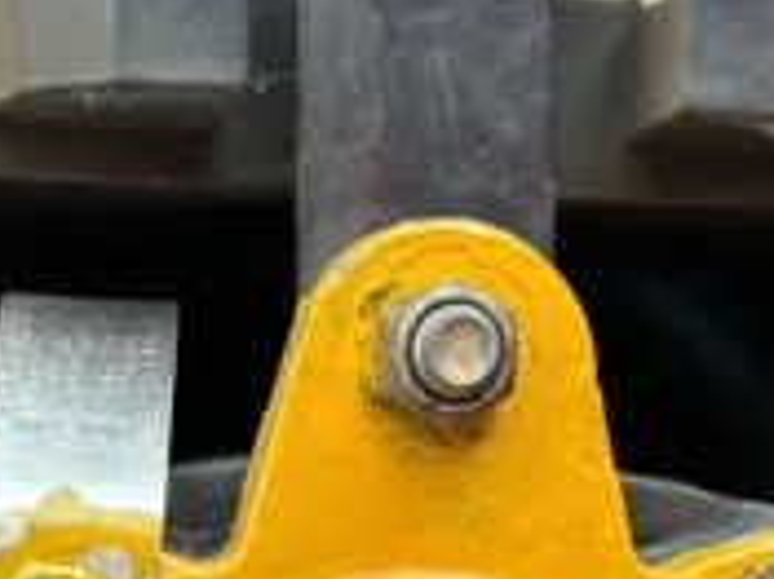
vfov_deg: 11.8
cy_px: 1118
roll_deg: -0.5
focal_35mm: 114
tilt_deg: -13.5
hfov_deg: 17.3
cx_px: 318
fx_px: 2547
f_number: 1.6
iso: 50
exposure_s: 1/390
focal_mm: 5.96
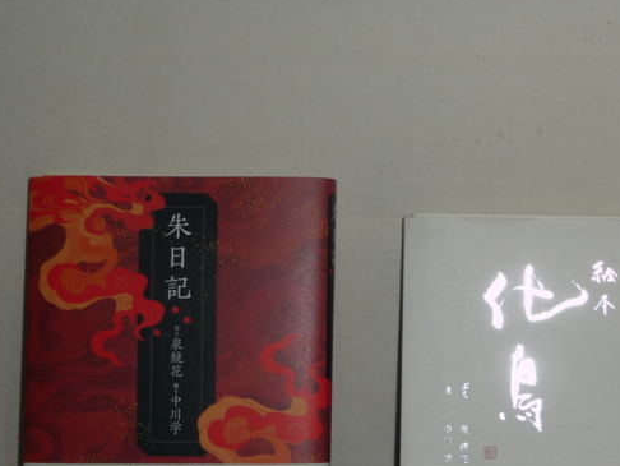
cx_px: 475
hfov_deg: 24.4
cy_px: 315
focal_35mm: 79
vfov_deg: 18.6
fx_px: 1416
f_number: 4.2
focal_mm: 8
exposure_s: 1/30
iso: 100
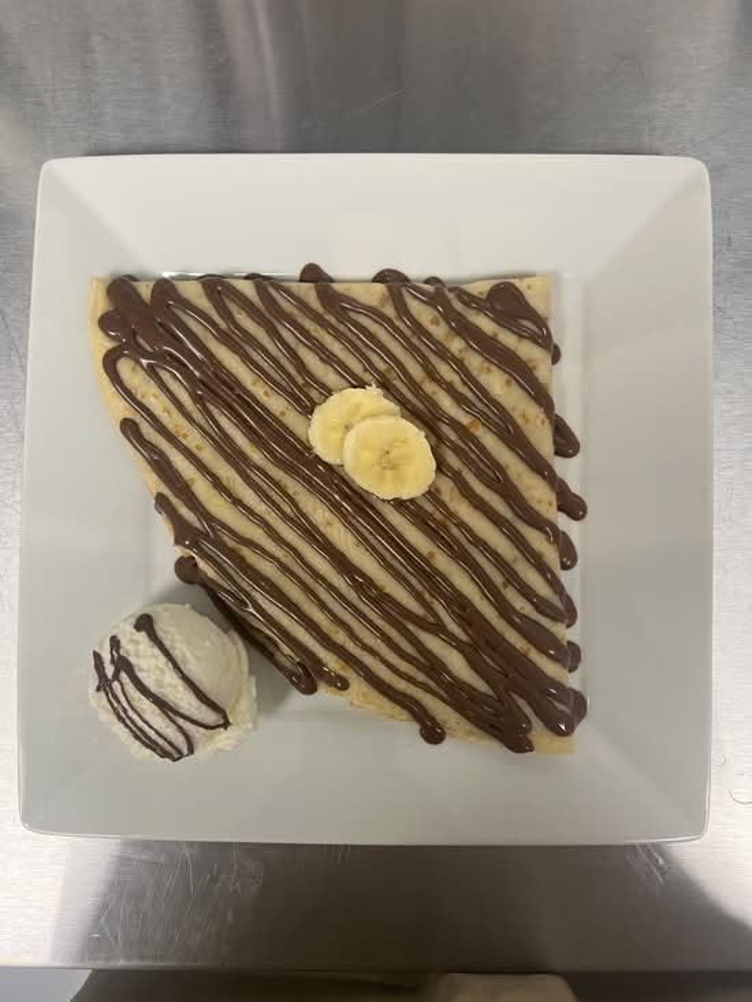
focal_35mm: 26
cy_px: 501
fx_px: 753
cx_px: 376
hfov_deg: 53.1
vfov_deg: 67.3
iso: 80
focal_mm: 5.7
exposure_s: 1/60
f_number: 1.5
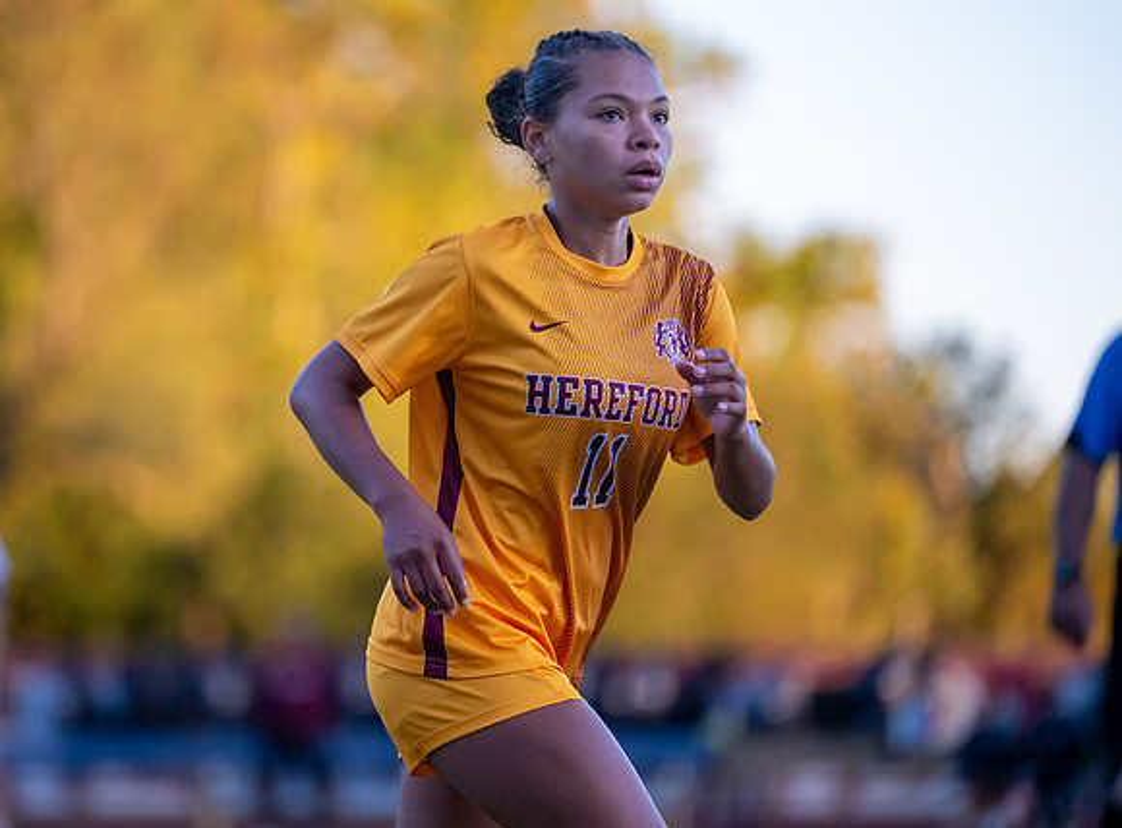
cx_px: 402
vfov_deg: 5.9
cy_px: 423
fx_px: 7999
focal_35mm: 248
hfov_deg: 8.0
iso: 2000
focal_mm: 200
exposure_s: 1/3200
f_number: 2.8
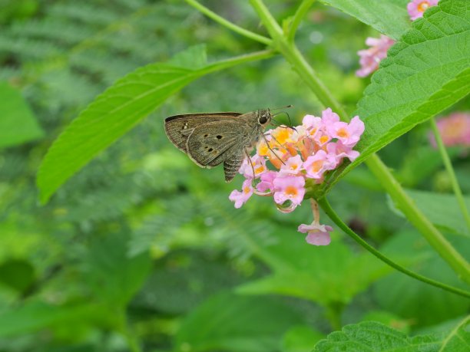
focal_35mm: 80
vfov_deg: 18.4
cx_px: 235
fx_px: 1086
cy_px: 176
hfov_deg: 24.4
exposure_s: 1/100
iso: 400
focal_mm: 40
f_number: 10
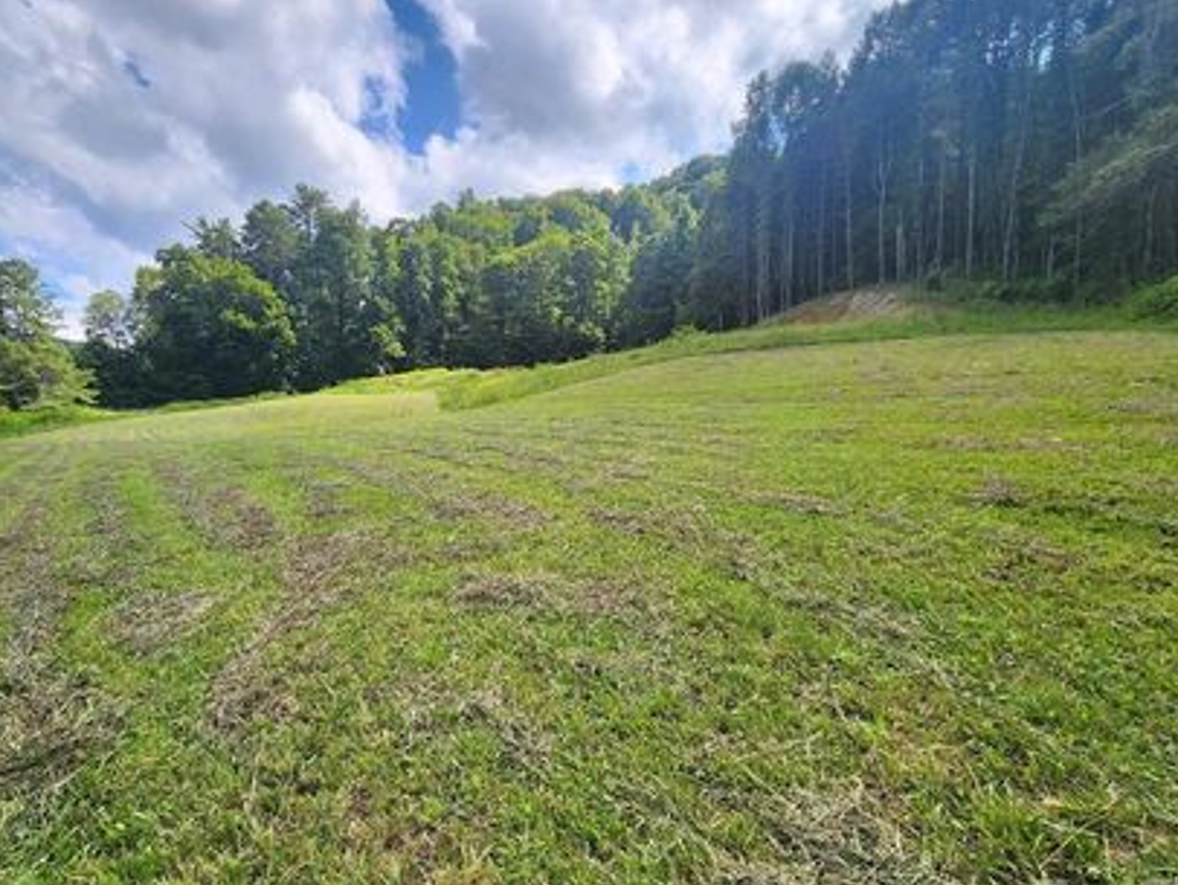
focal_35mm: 16
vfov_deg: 78.0
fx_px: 545
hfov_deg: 94.2
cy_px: 474
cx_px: 534
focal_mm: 2.2
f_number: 2.2
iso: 50
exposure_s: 1/2000
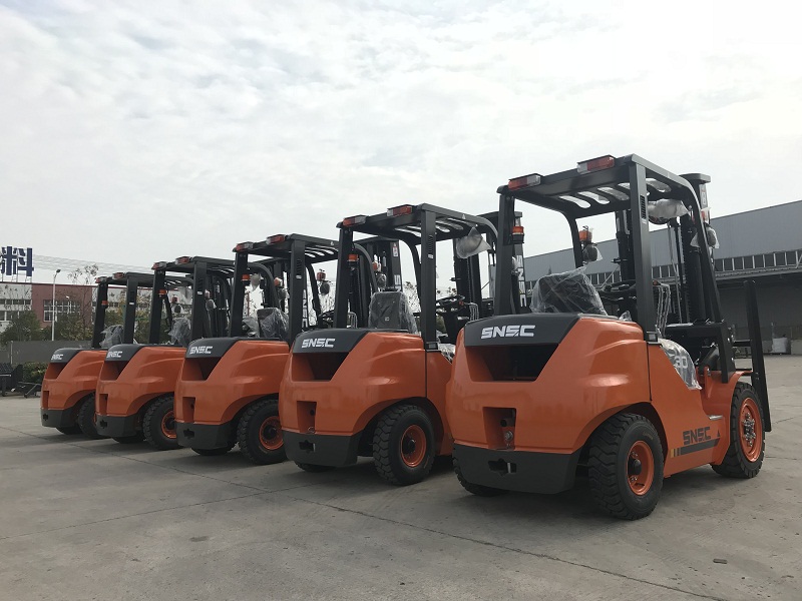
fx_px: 649
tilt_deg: +6.7
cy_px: 300
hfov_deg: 63.4
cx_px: 401
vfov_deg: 49.7
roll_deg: +1.0
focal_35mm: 28
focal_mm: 3.99
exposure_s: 1/1088
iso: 20
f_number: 1.8
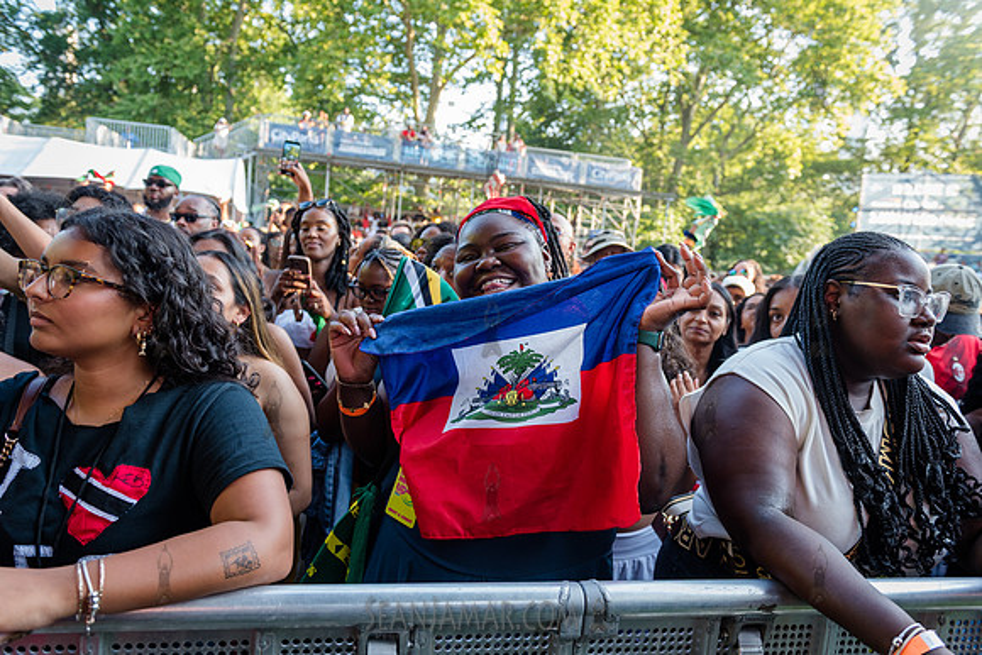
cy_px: 328
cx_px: 491
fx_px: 740
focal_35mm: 27
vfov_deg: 47.8
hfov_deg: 67.2
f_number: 3.5
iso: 400
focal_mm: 27
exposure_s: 1/125
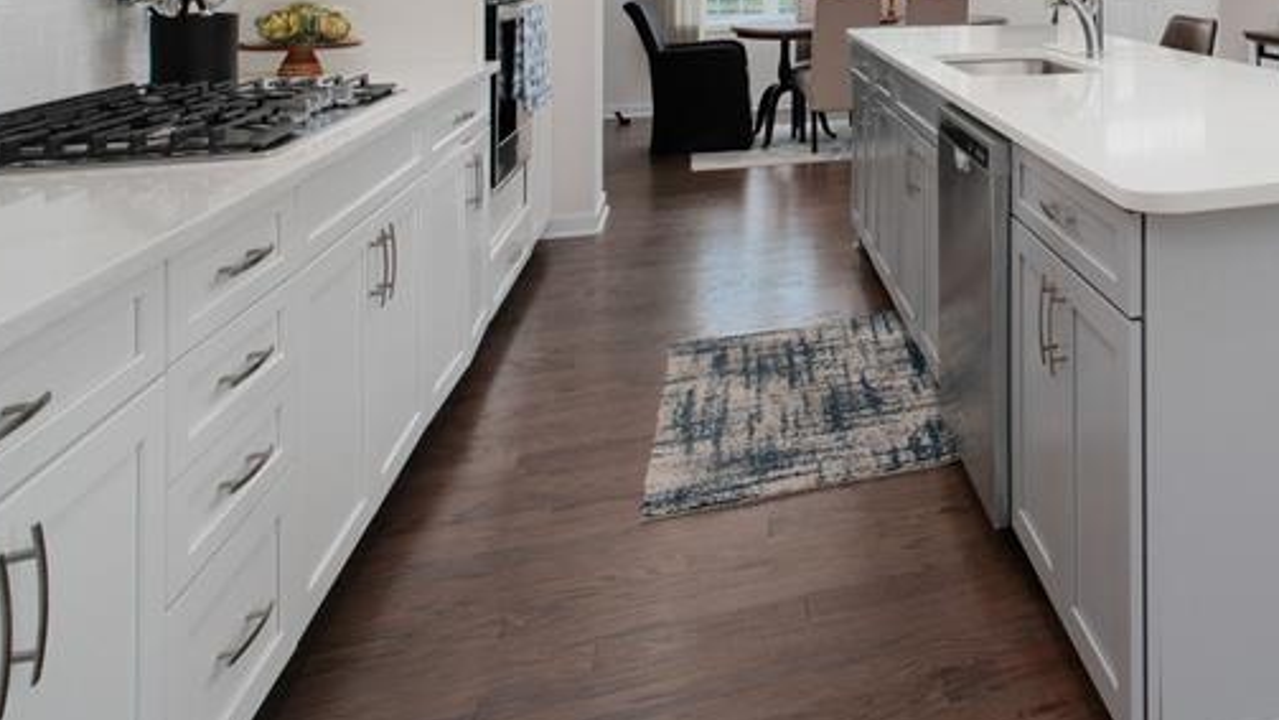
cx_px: 1185
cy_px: -64
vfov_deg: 32.5
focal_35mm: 32
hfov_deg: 52.5
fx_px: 1085
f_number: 8
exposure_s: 1/250
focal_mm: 10
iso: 640
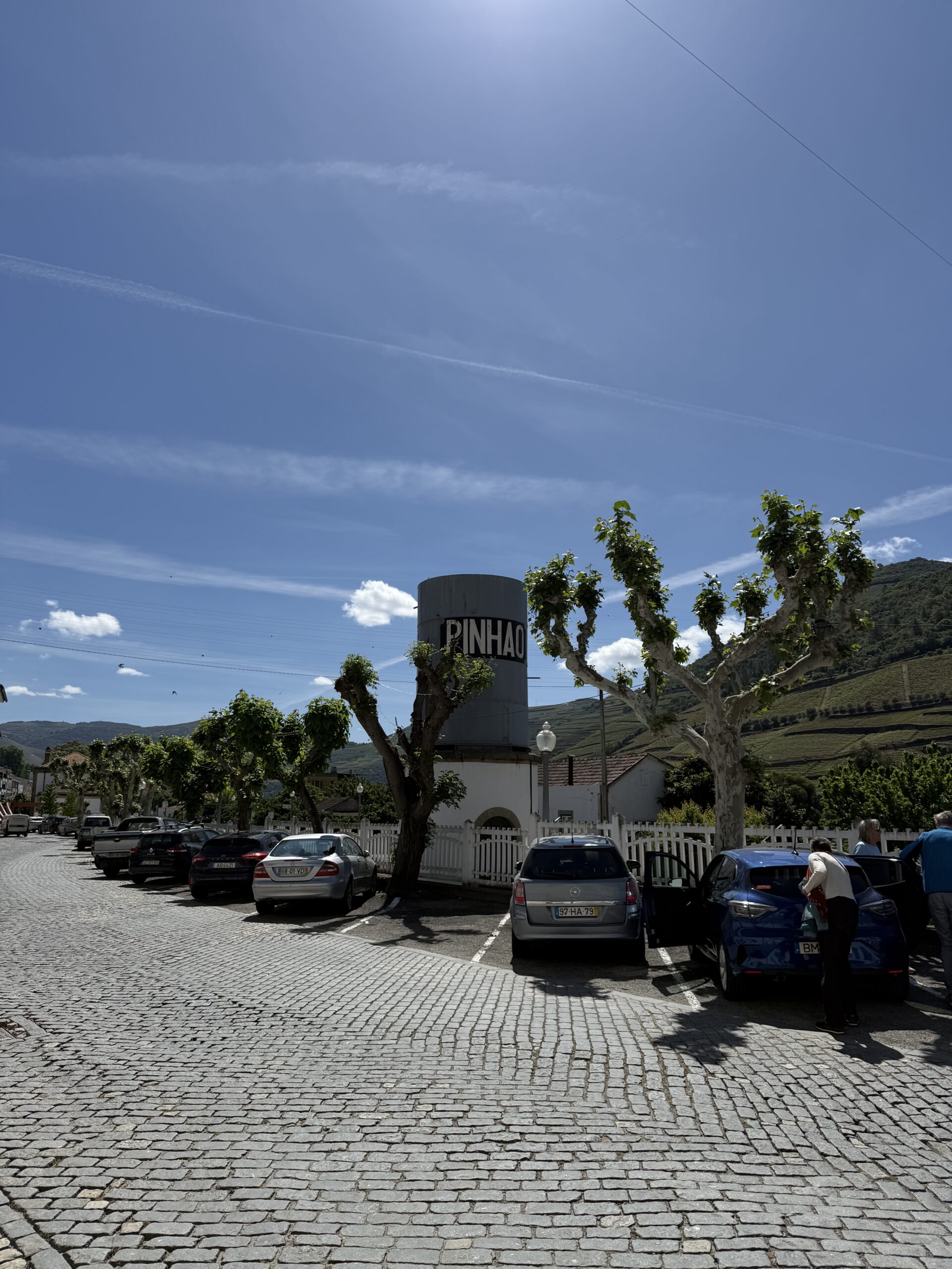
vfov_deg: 71.6
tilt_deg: +10.7
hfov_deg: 56.8
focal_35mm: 24
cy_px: 634
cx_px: 476
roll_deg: -1.1
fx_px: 880
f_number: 1.78
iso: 80
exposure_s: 1/10309
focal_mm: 6.76
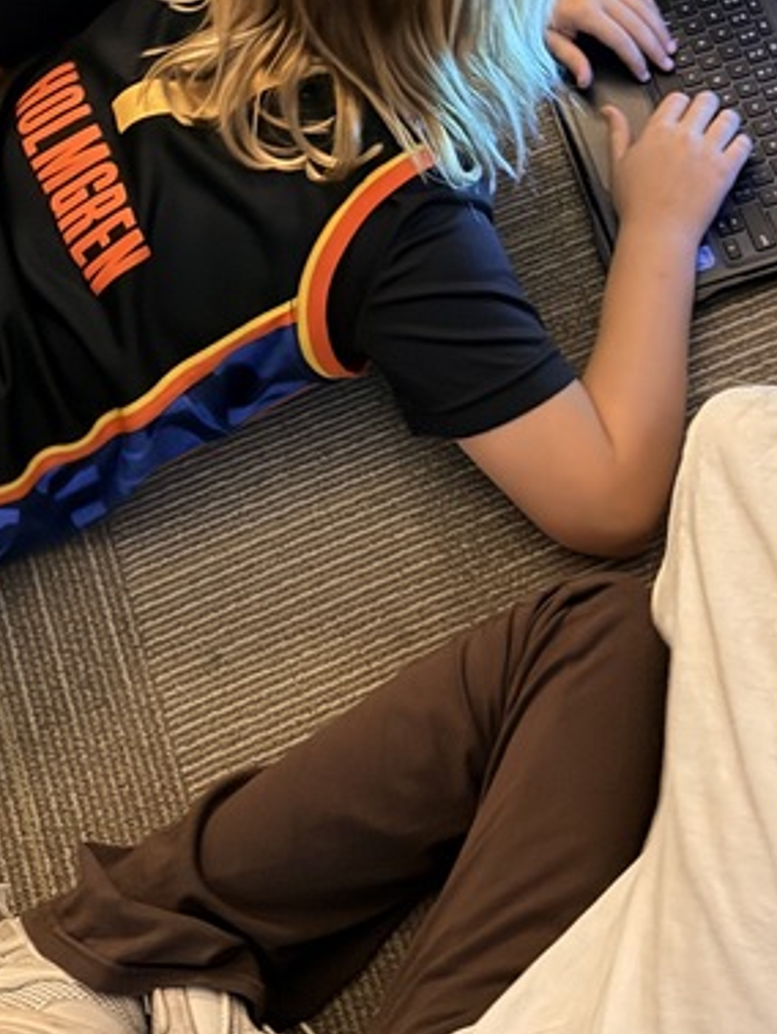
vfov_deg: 28.5
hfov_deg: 22.5
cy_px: 71
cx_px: 528
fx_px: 1943
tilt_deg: -52.3
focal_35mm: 65
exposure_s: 1/20
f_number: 1.78
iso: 1600
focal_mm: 6.76
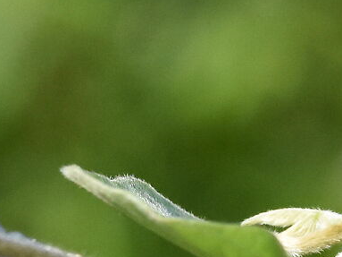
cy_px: 239
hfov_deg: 2.6
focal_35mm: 769
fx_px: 7595
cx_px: 773
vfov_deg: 1.9
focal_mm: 85
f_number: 5.6
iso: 2000
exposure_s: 1/8000
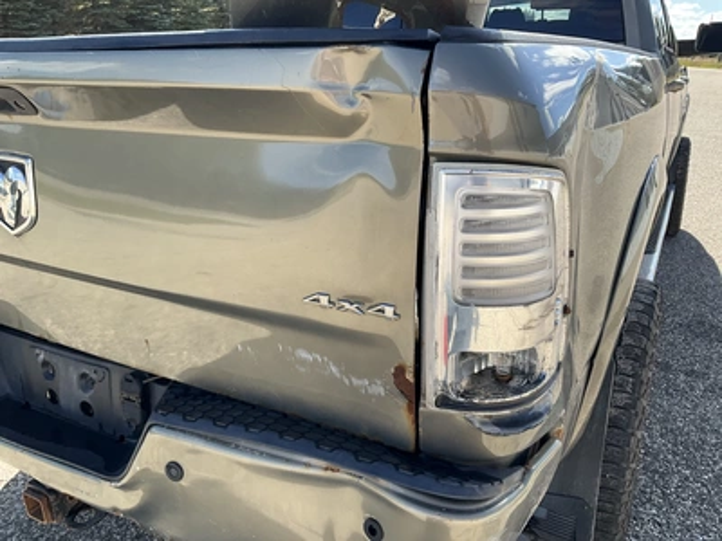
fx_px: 605
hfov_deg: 61.7
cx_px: 361
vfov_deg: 48.2
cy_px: 270
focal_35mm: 29
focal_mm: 3
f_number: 1.8
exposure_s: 1/457
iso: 25
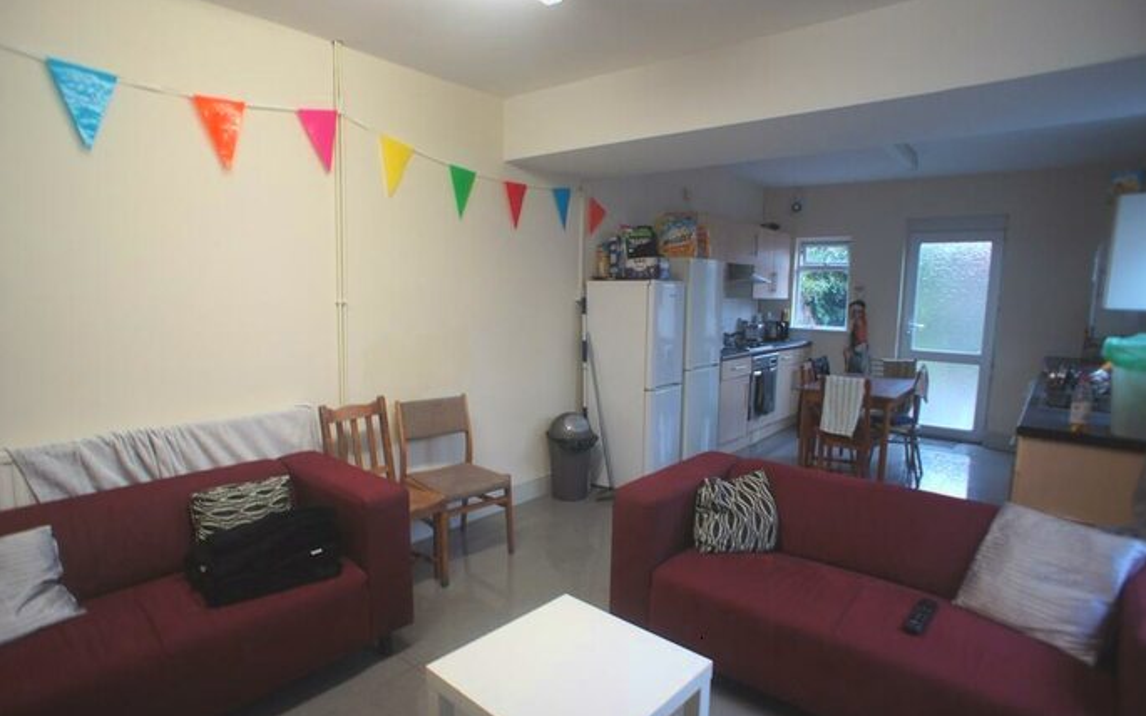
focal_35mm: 25
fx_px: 781
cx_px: 572
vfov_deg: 49.3
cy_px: 373
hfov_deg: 72.6
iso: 400
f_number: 2.8
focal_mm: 16
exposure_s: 1/30
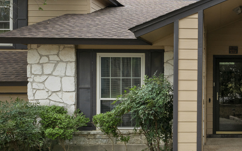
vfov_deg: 31.2
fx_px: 270
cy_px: 74
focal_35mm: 41
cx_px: 231
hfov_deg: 42.8
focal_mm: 14
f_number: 9
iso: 400
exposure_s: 1/80
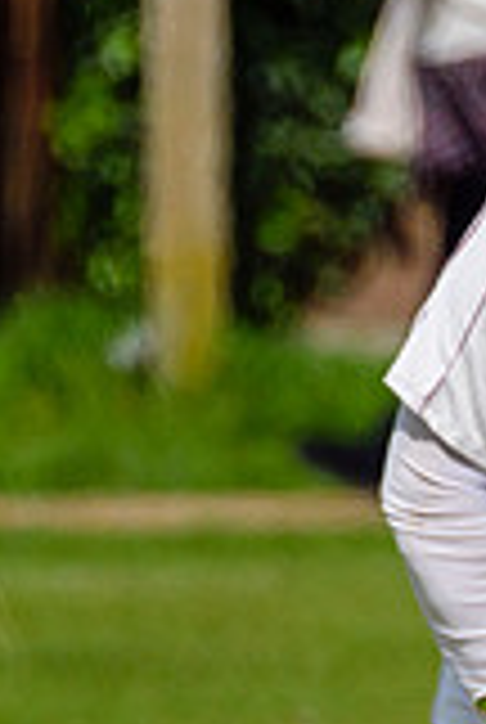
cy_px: 327
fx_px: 69982
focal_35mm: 3471
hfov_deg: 0.4
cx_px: 1369
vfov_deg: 0.6
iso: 200
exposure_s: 1/2000
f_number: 5.6
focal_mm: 400
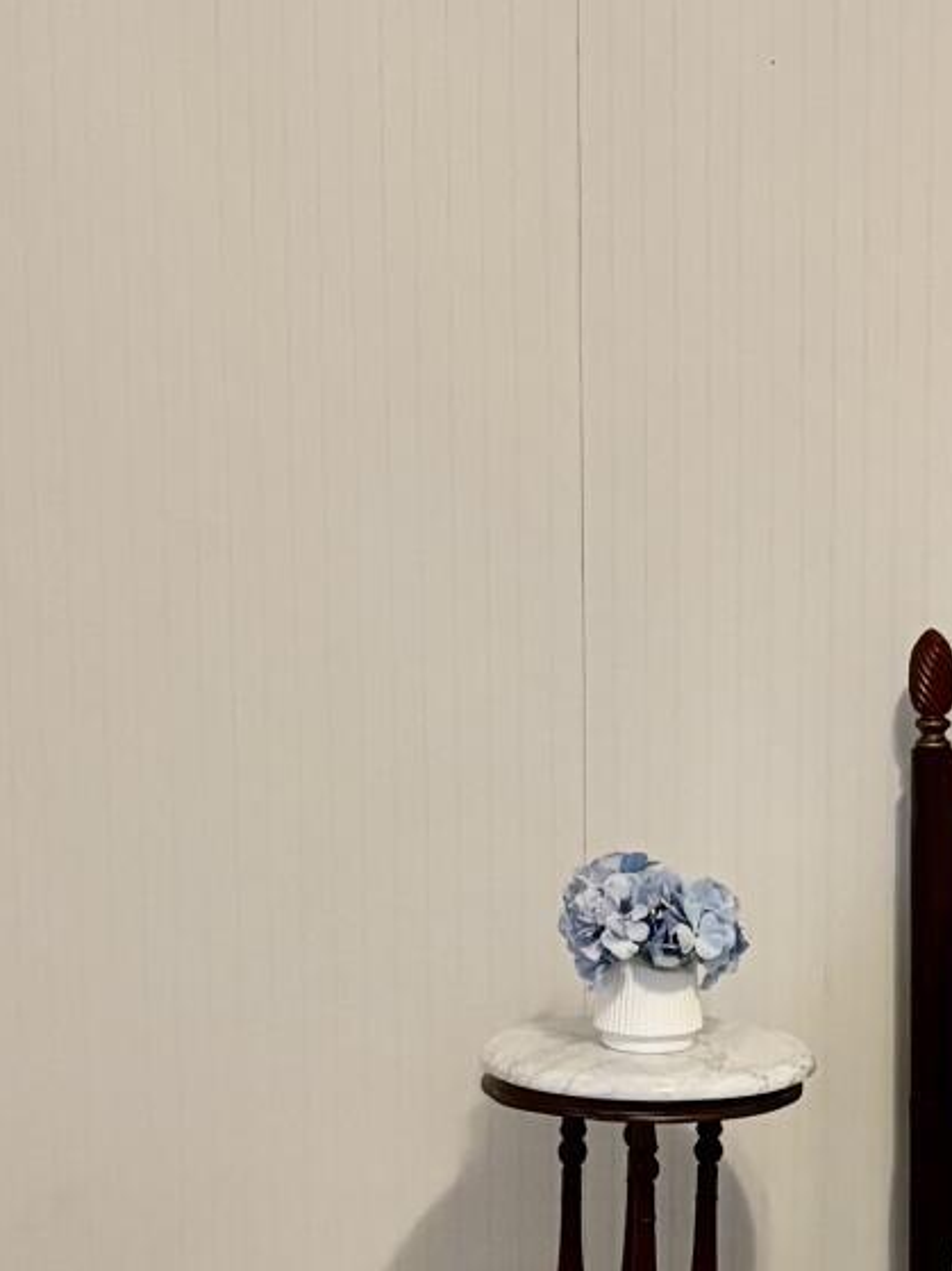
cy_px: 1000
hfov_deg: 15.2
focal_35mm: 93
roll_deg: -2.1
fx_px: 3412
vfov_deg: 20.9
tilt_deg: -11.0
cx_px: 1188
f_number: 1.6
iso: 400
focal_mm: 5.96
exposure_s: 1/40
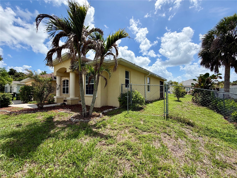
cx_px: 118
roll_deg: +0.8
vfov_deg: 85.7
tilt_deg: +1.1
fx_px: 96
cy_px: 89
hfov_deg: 102.1
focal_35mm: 14
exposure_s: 1/985
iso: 20
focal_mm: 2.22
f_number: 2.2
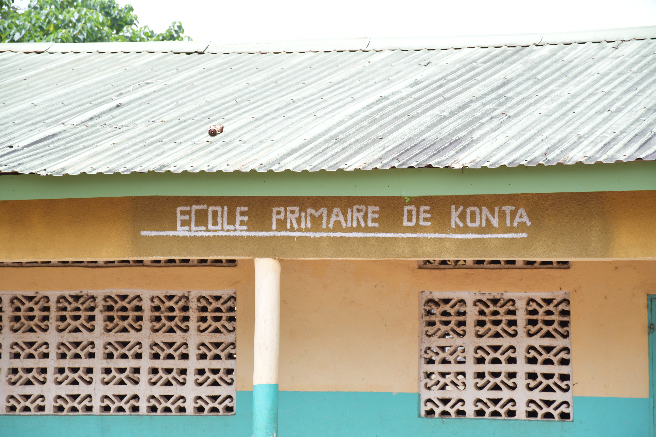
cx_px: 328
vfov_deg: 10.2
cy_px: 218
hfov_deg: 15.2
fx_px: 2460
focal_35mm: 135
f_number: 5.3
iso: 400
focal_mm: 90
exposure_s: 1/500
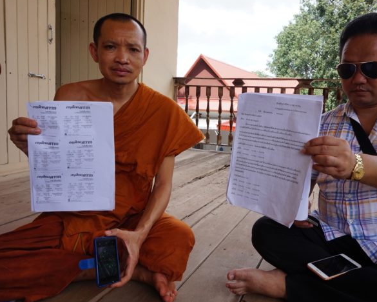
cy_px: 148
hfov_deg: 61.8
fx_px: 312
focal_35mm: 28
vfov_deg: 51.5
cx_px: 223
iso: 100
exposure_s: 1/80
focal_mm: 16
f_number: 10
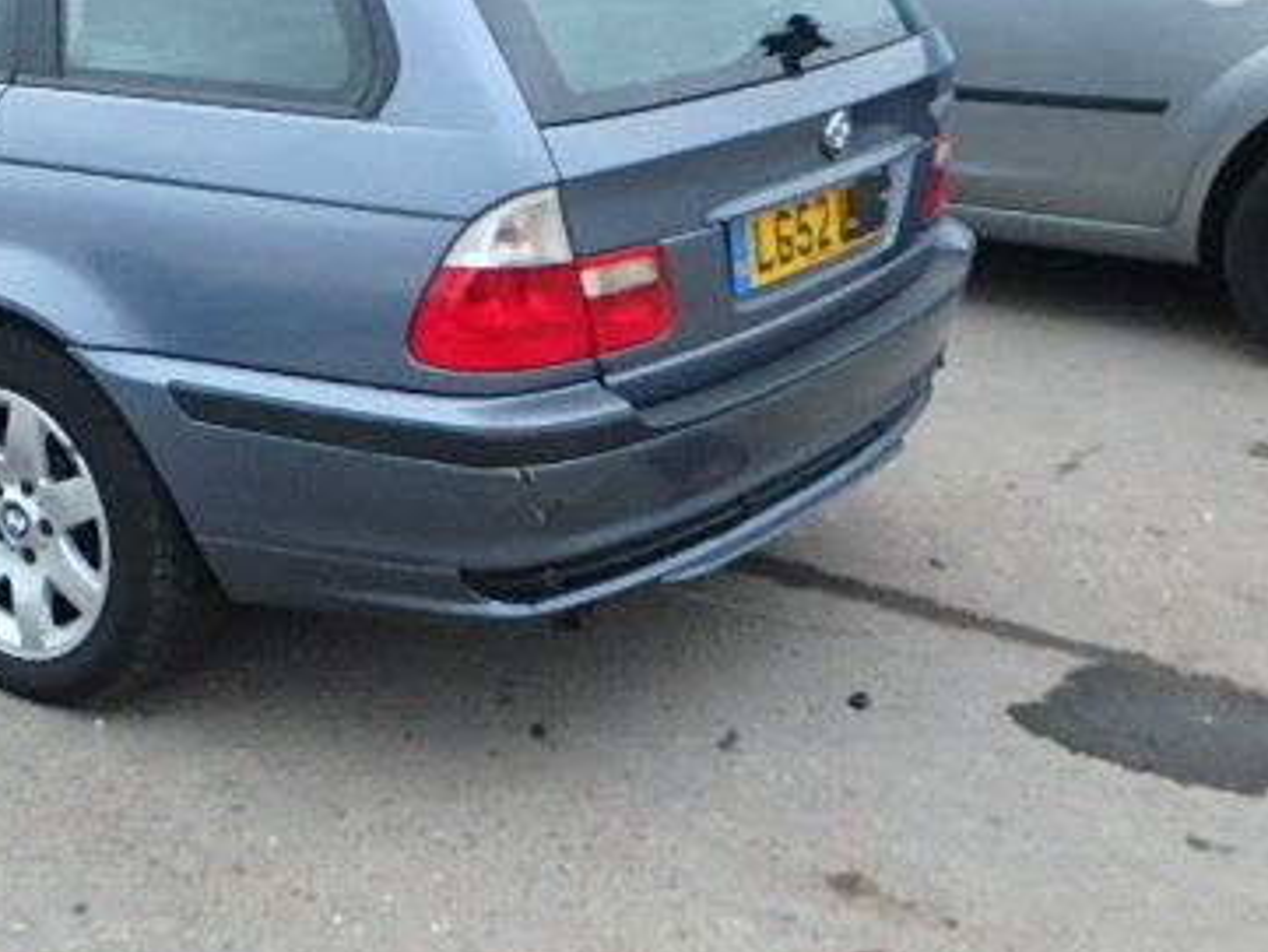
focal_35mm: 55
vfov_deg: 26.6
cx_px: 204
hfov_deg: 33.6
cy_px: 471
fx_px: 2015
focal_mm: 5.6
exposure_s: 1/25
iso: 800
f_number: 4.7
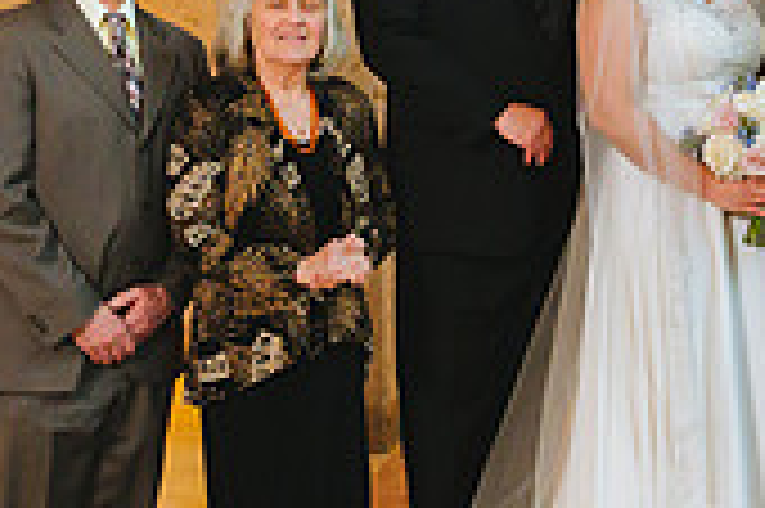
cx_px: 716
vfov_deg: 16.6
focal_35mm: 82
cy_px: 189
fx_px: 1741
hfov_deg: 24.0
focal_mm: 24
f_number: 4
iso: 4000
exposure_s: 1/250
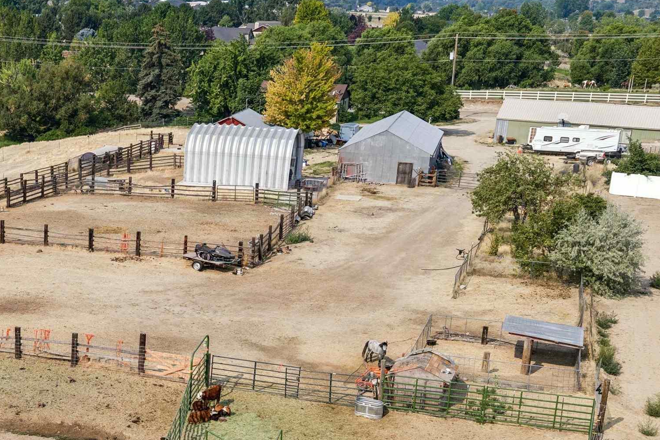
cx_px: -9
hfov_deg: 32.1
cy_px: 325
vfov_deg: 23.6
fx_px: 1045
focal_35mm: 57
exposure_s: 1/100
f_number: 2.8
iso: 100
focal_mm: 14.4
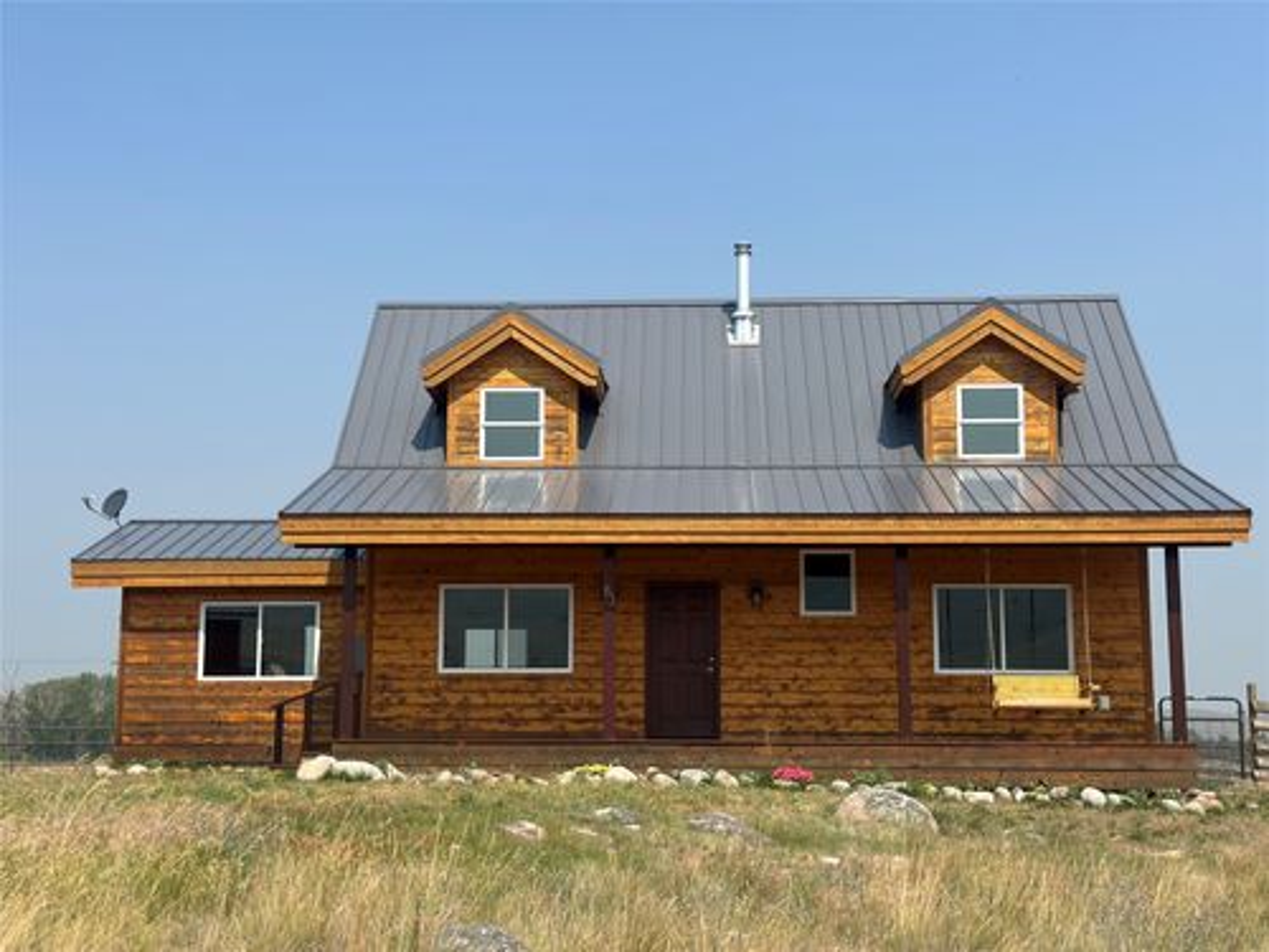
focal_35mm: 48
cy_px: 476
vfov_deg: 30.3
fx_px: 1760
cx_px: 634
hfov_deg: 39.7
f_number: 1.78
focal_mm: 6.86
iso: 80
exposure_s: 1/5882
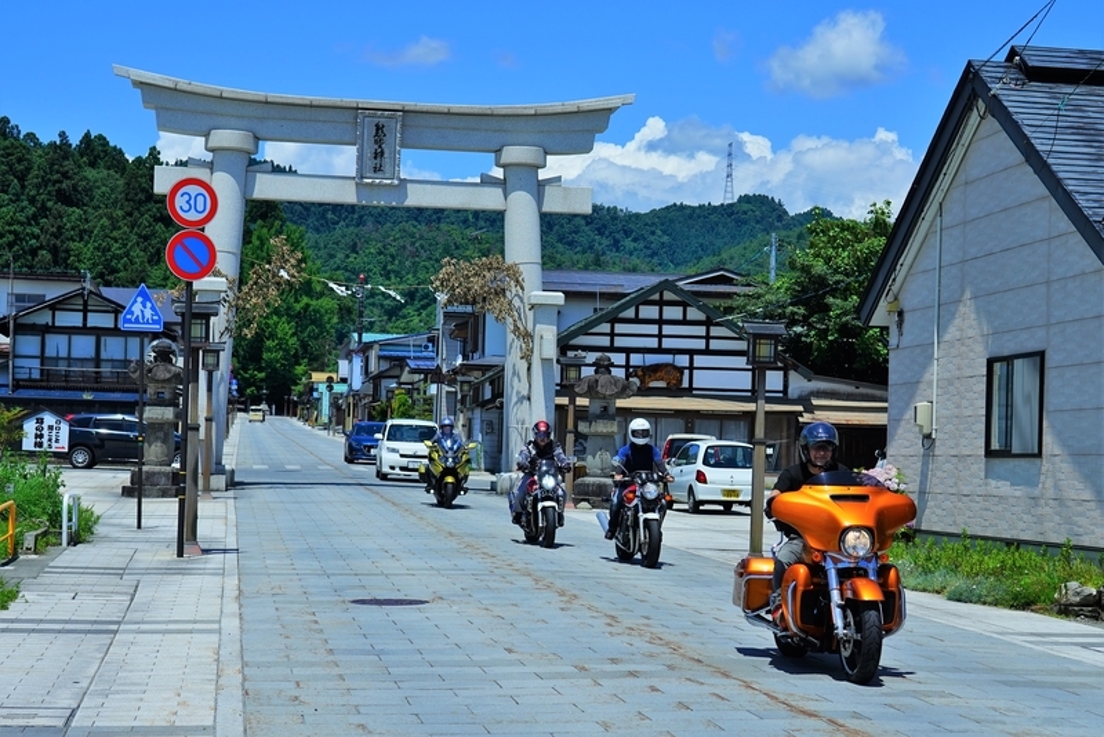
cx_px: 552
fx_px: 1319
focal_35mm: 43
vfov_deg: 31.2
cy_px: 368
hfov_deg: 45.4
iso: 100
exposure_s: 1/1500
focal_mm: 43
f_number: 4.5
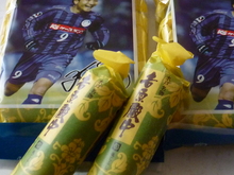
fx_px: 426
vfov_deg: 23.2
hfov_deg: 30.7
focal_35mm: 63
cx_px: 138
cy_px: 60
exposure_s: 1/30
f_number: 2.8
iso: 400
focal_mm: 5.5
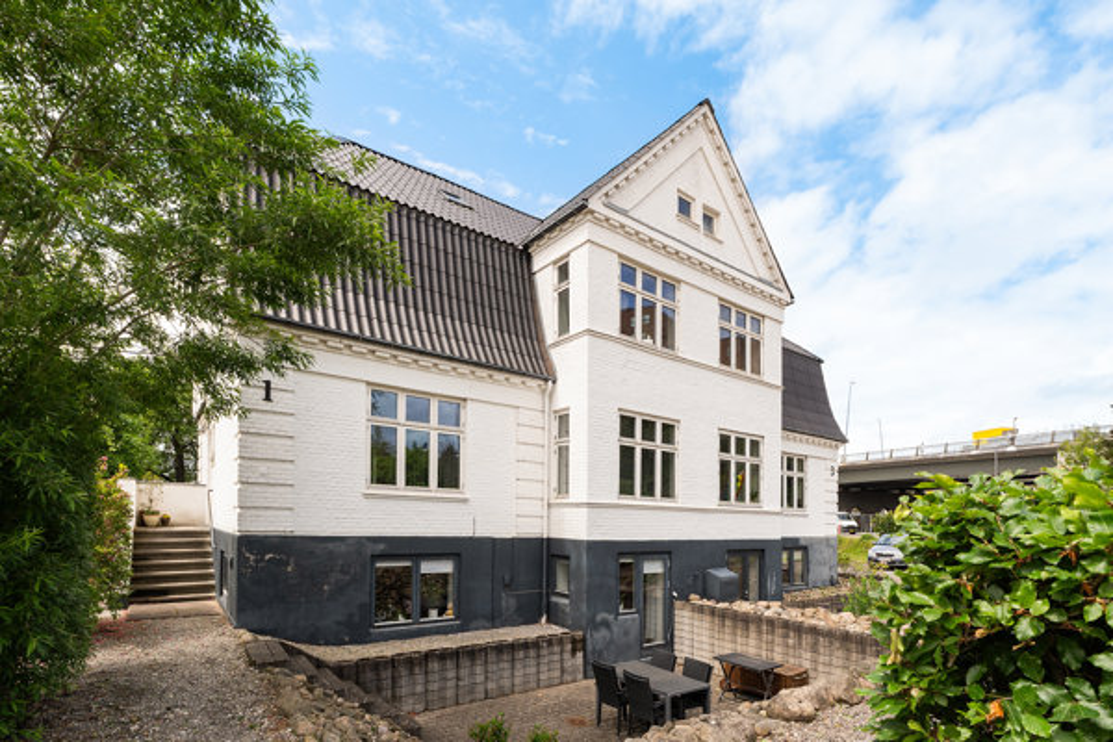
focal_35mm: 16
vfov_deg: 72.1
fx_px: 510
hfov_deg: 95.0
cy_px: 371
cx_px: 556
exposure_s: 1/250
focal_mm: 11
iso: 200
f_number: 8
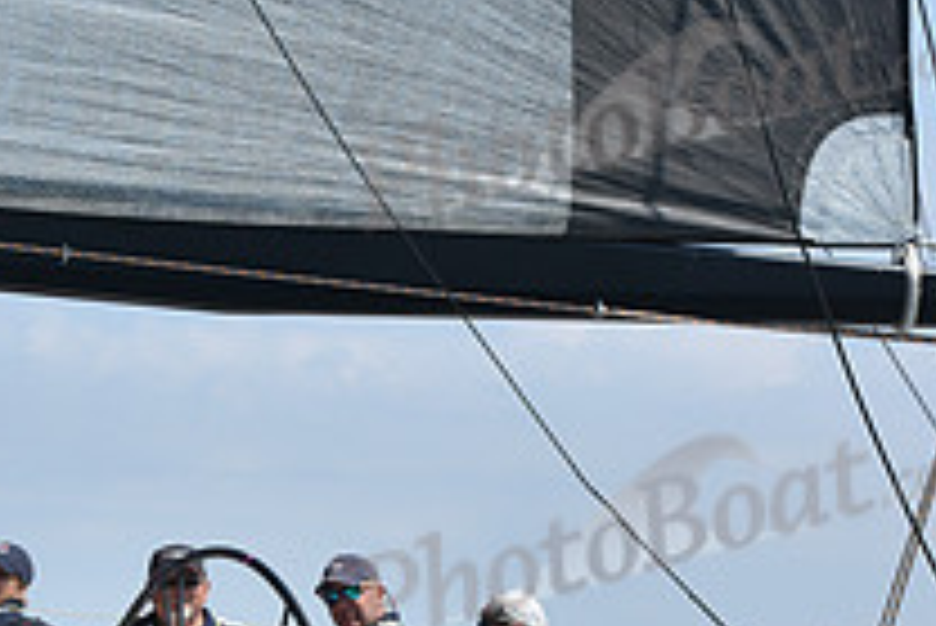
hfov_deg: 8.0
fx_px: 6686
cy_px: 826
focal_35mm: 257
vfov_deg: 5.3
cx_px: 126
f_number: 7.1
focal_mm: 92
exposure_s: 1/1250
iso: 250
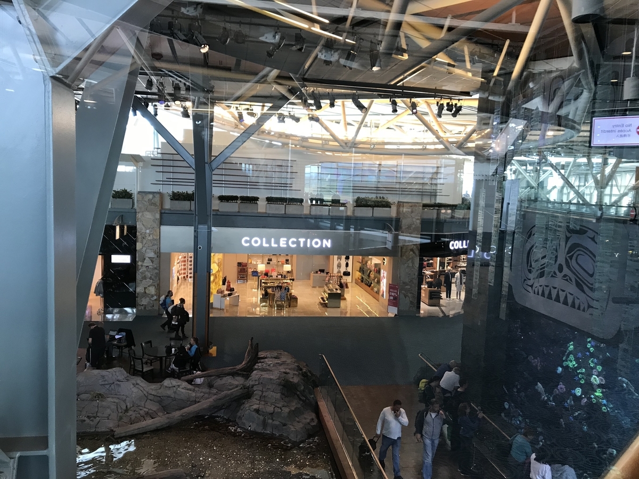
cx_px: 320
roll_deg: -2.6
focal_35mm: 28
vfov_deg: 49.7
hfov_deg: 63.4
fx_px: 517
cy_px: 240
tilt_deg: -4.4
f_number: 1.8
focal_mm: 3.99
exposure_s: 1/30
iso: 25
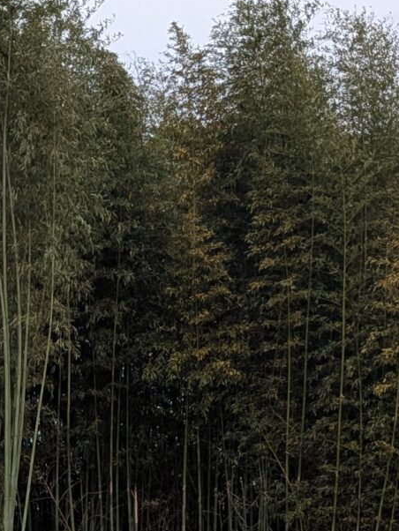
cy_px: 664
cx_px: -151
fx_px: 1566
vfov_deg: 18.1
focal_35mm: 102
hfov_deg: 13.8
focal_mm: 4.53
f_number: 1.7
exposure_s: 1/1391
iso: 28
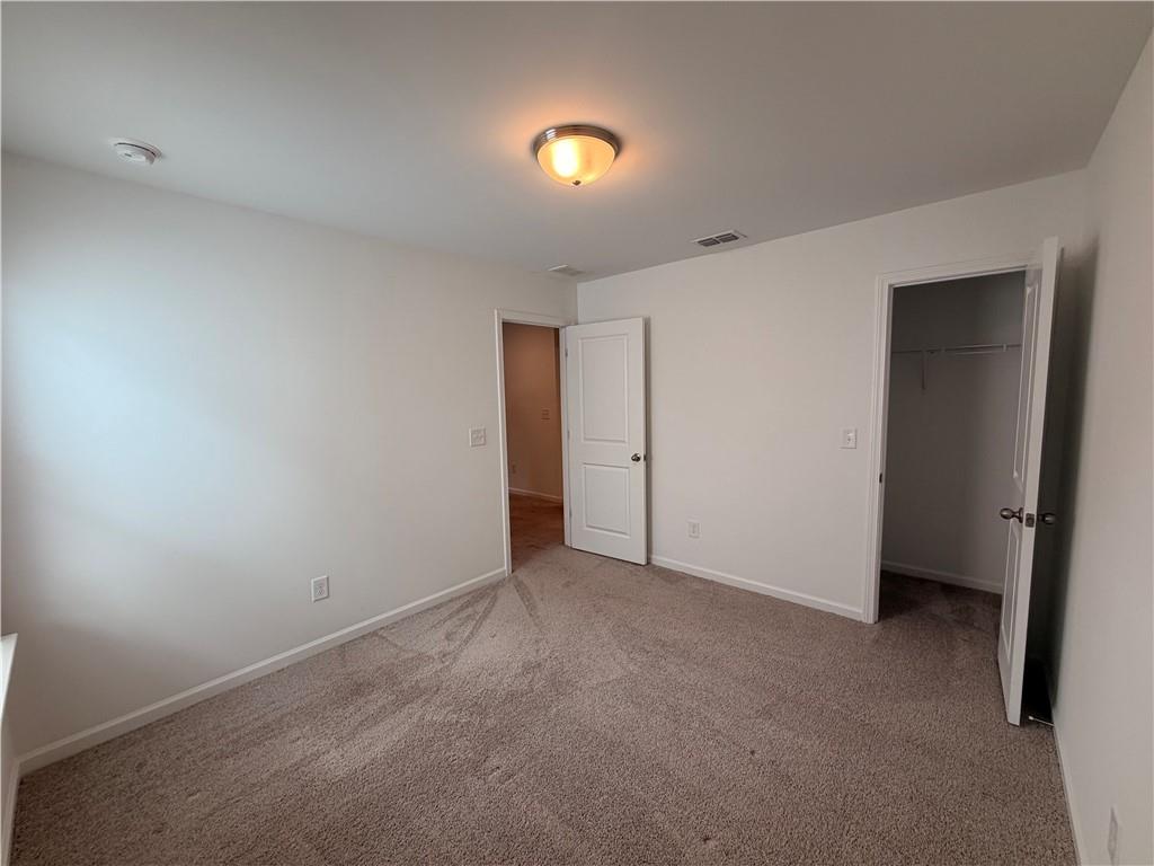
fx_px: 467
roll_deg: +1.5
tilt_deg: -6.0
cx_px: 577
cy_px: 433
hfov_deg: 102.1
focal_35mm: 14
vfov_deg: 85.7
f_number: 2.2
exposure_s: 1/120
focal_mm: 2.22
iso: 100
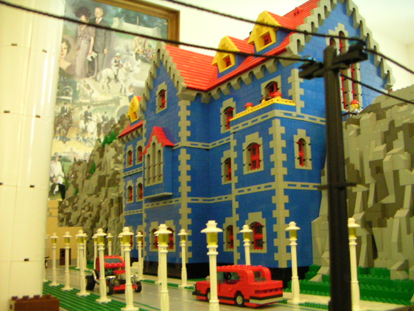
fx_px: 443
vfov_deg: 38.7
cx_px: 207
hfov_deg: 50.1
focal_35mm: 37
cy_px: 156
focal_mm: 4.8
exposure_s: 1/20
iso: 400
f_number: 2.8
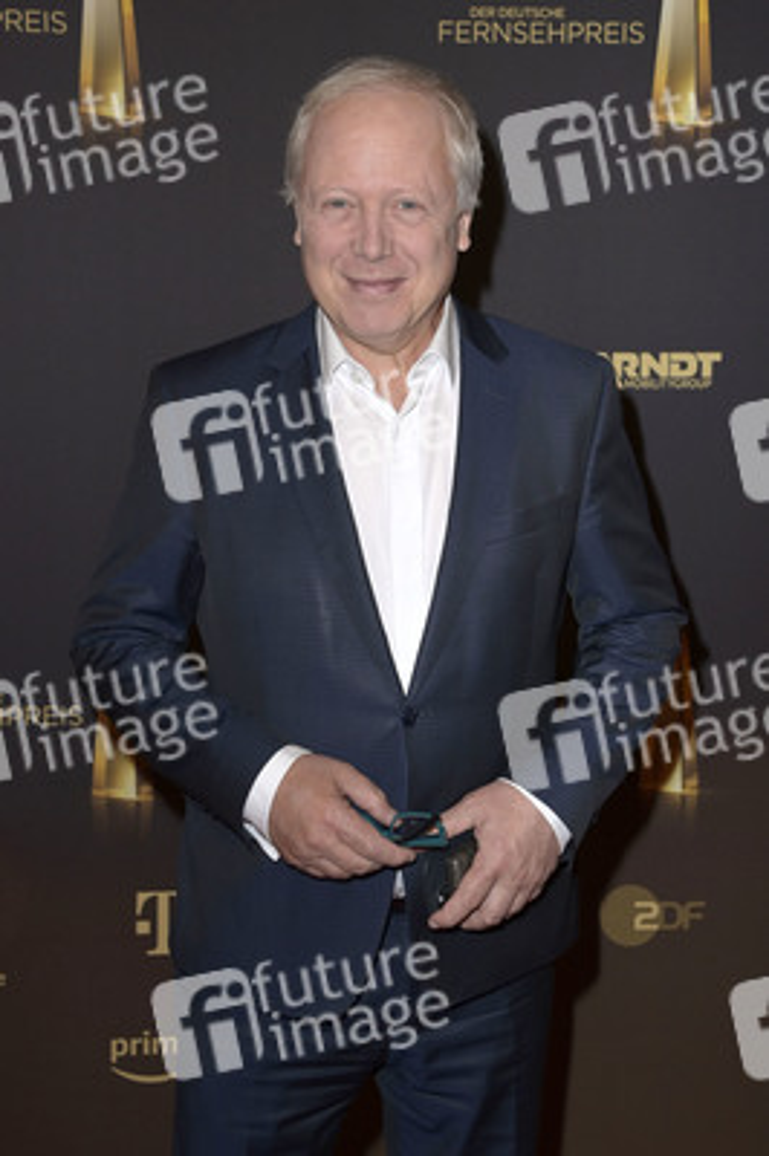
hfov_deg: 26.9
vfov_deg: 39.6
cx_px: 384
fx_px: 1605
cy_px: 578
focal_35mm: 50
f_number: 5.6
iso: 640
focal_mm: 50
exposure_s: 1/250
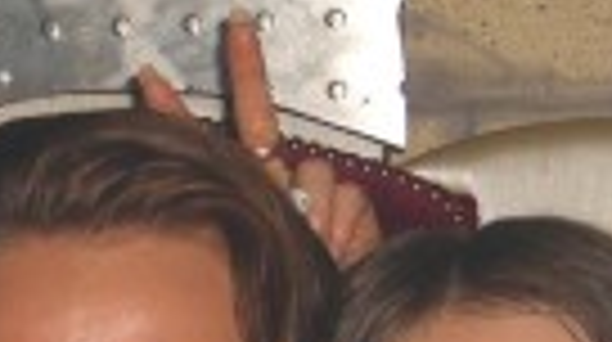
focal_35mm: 183
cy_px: 342
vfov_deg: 6.6
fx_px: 2965
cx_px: 104
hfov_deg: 11.7
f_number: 2.8
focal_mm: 7.9
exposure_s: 1/60
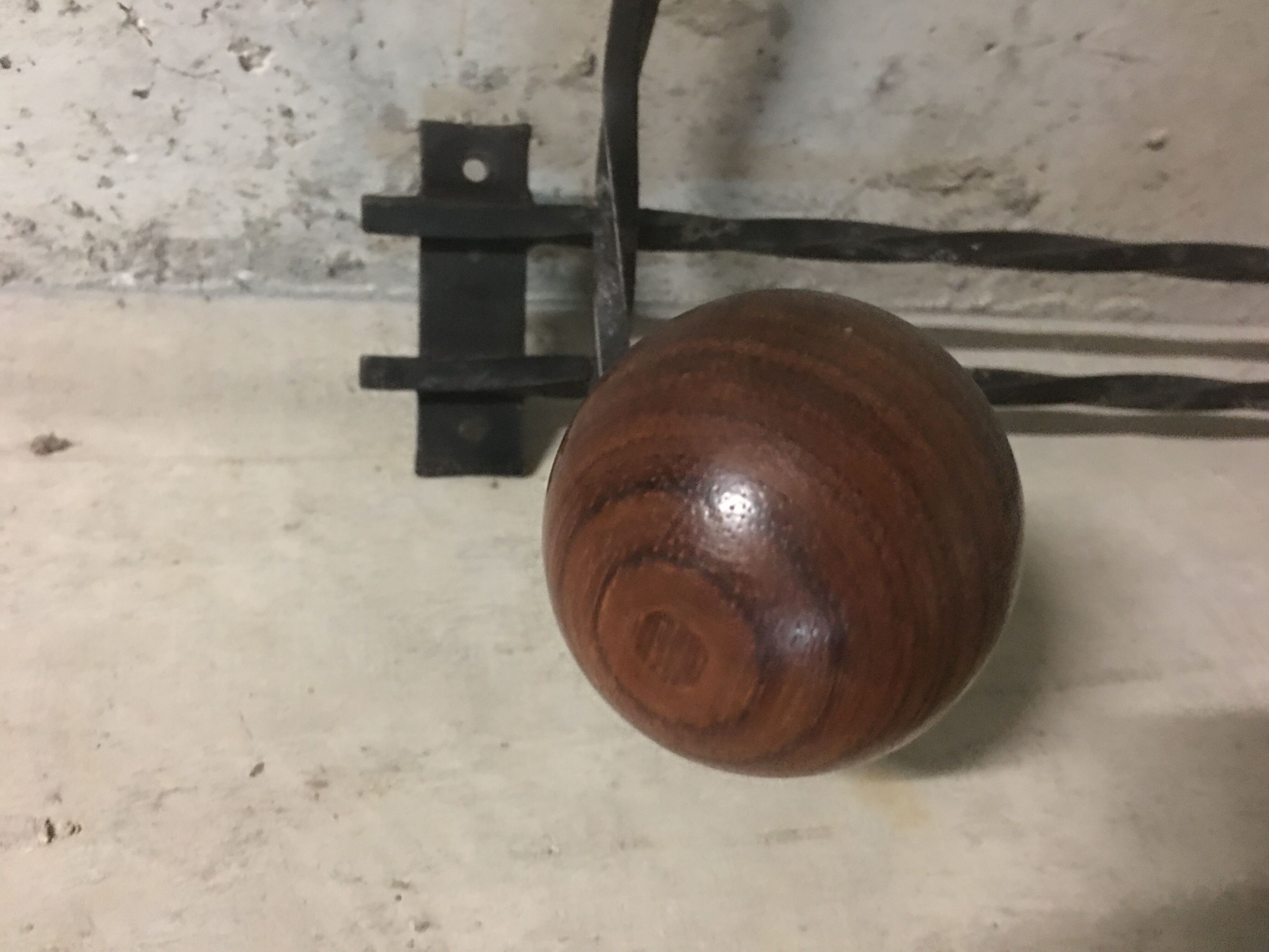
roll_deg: -13.1
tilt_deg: -41.4
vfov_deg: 48.2
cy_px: 476
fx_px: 1063
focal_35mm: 29
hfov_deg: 61.7
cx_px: 634
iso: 160
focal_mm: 4.15
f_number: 2.2
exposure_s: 1/4
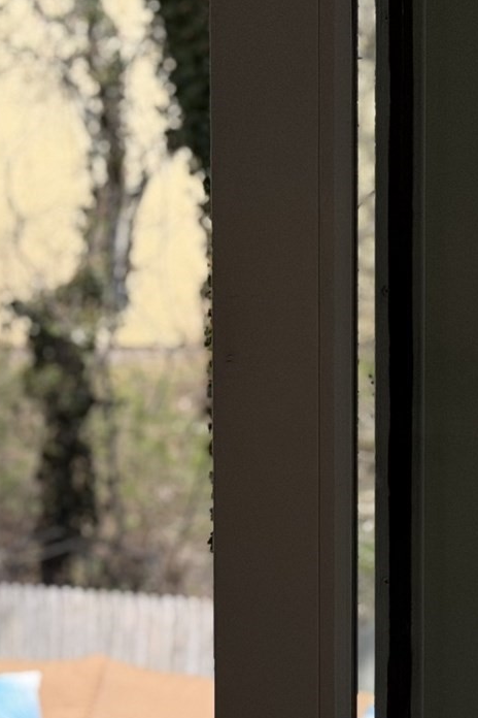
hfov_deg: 9.3
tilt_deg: -6.1
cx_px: 390
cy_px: 634
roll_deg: +0.2
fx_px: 2928
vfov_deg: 13.8
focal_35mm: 147
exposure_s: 1/2208
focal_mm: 6.76
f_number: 1.78
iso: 80
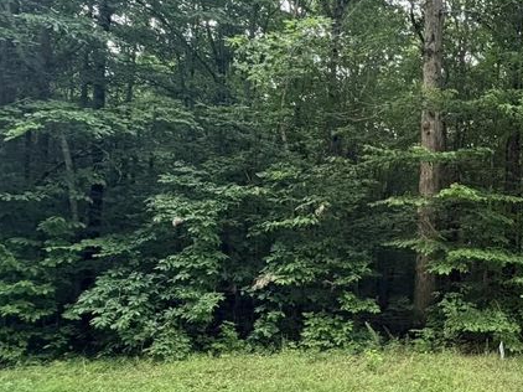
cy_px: 261
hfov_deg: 47.2
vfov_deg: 41.2
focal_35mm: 34
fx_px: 513
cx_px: 492
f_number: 2.2
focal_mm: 2.22
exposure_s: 1/93
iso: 320
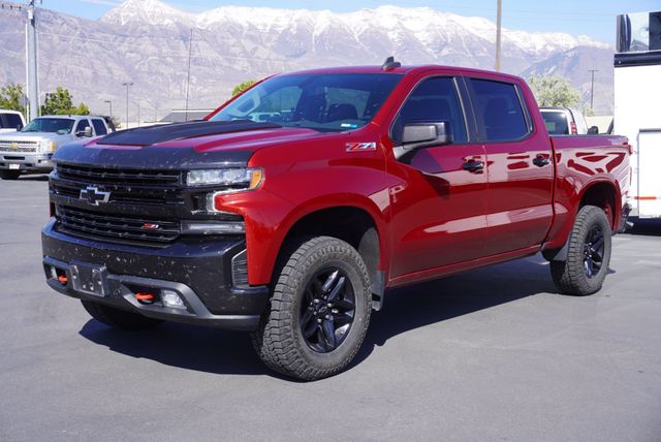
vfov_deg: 30.9
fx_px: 799
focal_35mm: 44
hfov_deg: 44.9
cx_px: 330
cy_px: 221
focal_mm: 29
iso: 100
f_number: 9
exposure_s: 1/125
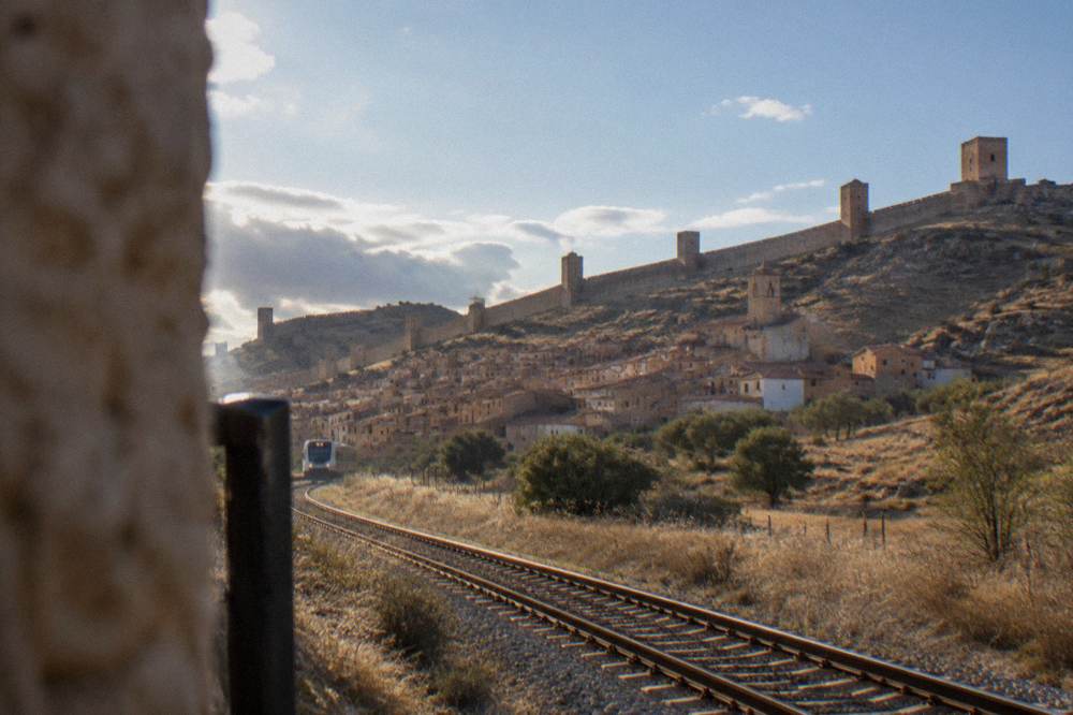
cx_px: 536
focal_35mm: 35
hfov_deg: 54.5
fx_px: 1043
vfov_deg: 37.8
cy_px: 358
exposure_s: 1/500
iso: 400
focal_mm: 35
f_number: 7.1
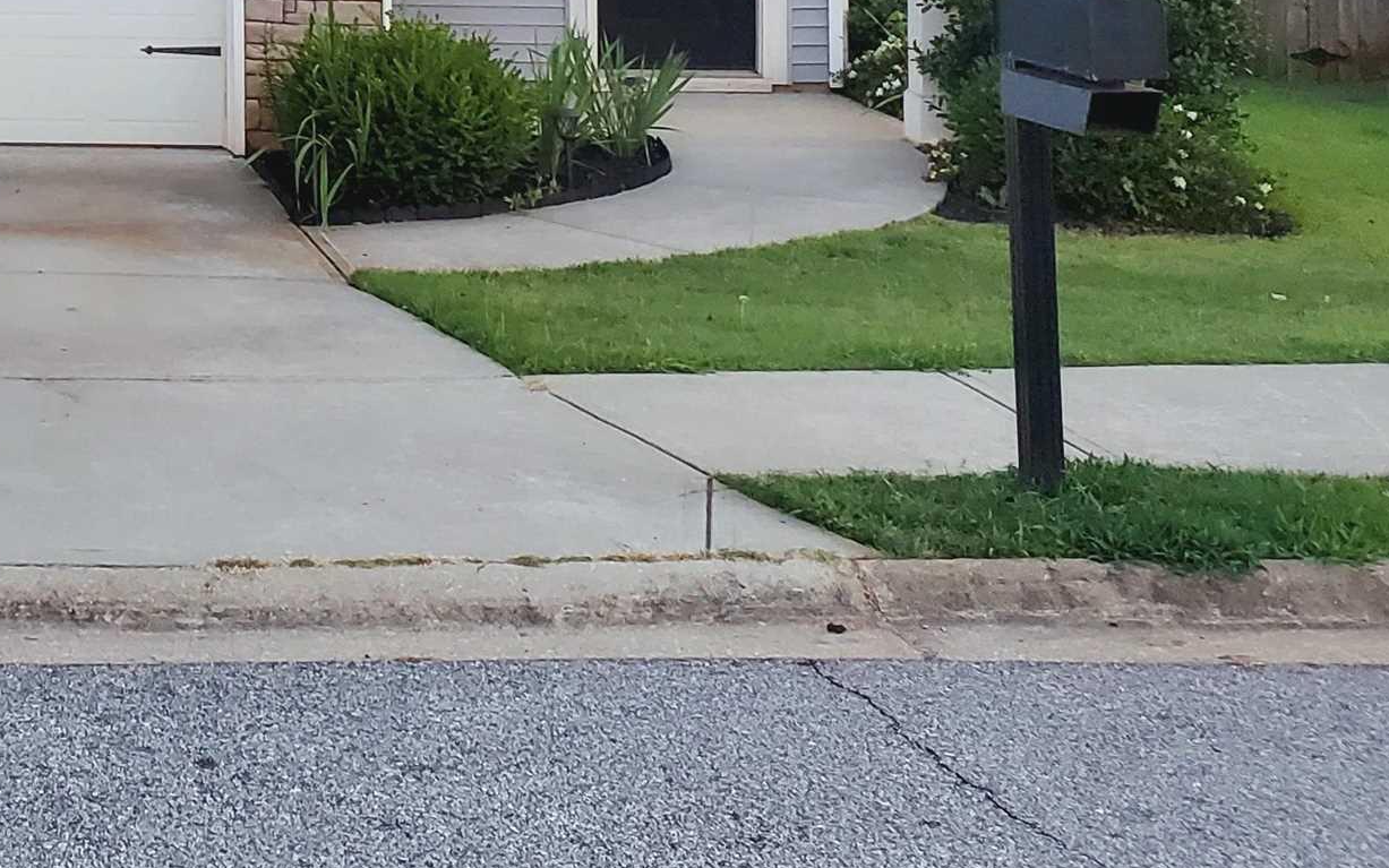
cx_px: -145
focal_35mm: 69
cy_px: -340
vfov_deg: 17.4
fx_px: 2612
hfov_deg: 27.2
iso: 250
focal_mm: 4.3
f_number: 2.4
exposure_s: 1/60.2
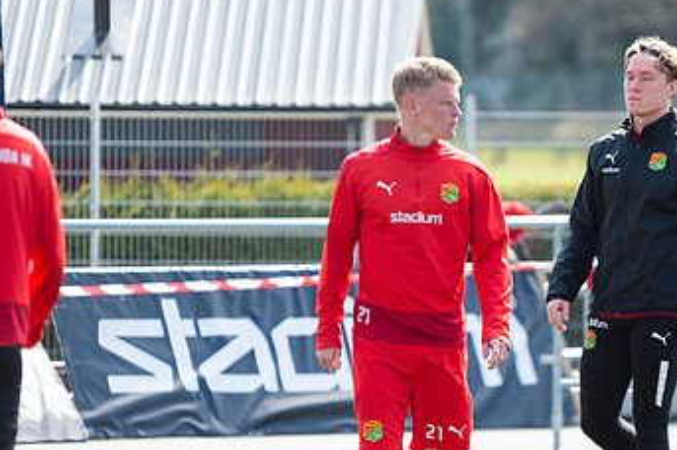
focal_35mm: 338
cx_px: 458
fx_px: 6350
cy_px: 324
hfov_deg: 6.1
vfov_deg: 4.1
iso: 450
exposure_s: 1/1600
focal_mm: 200
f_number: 3.2
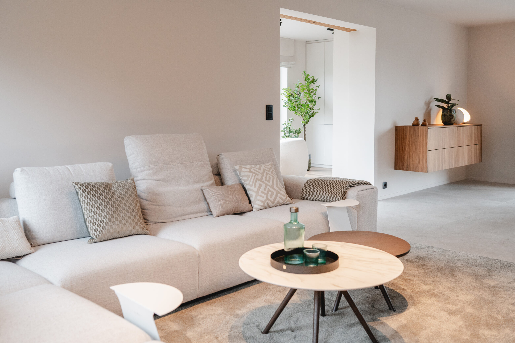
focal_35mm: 35
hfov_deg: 54.4
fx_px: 501
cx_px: 258
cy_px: 172
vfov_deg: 37.9
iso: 1000
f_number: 3.5
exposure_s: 1/250
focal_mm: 35
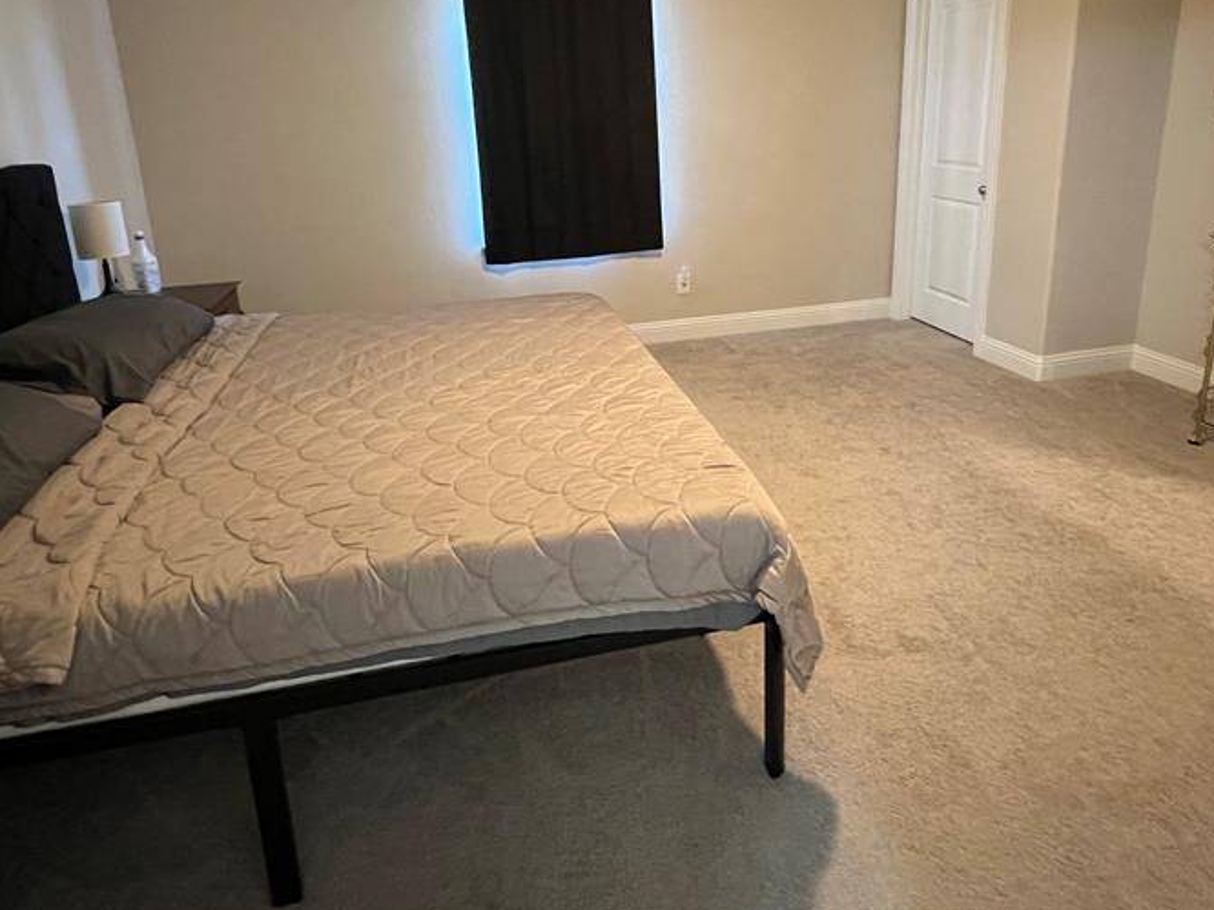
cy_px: 294
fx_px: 701
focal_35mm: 20
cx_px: 611
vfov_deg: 64.0
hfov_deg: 81.8
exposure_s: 1/60
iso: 800
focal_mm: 1.57
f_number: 1.8
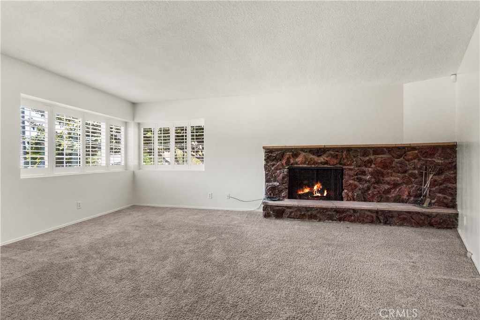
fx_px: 200
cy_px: 160
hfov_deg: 100.4
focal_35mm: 15
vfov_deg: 77.3
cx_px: 240
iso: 320
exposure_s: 1/80
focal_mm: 10
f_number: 7.1
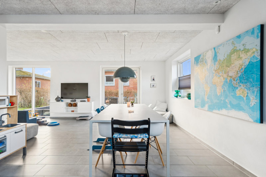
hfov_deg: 90.0
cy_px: 88
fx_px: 133
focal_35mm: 18
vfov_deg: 67.4
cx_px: 133
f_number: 4
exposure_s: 1/30
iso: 400
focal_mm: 18
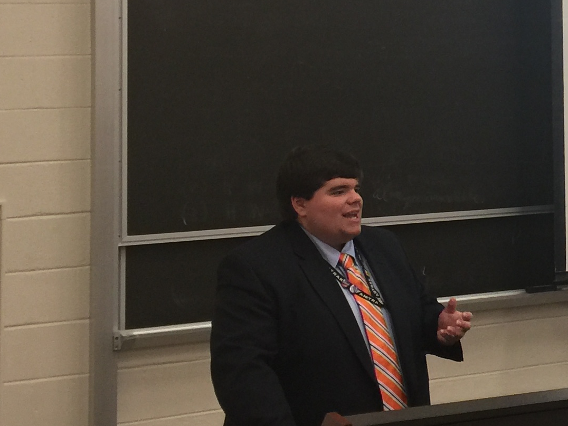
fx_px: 1444
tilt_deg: +1.4
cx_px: 620
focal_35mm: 88
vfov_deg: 16.5
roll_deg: +1.0
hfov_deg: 21.2
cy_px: 5
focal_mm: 4.15
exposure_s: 1/15
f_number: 2.2
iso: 50
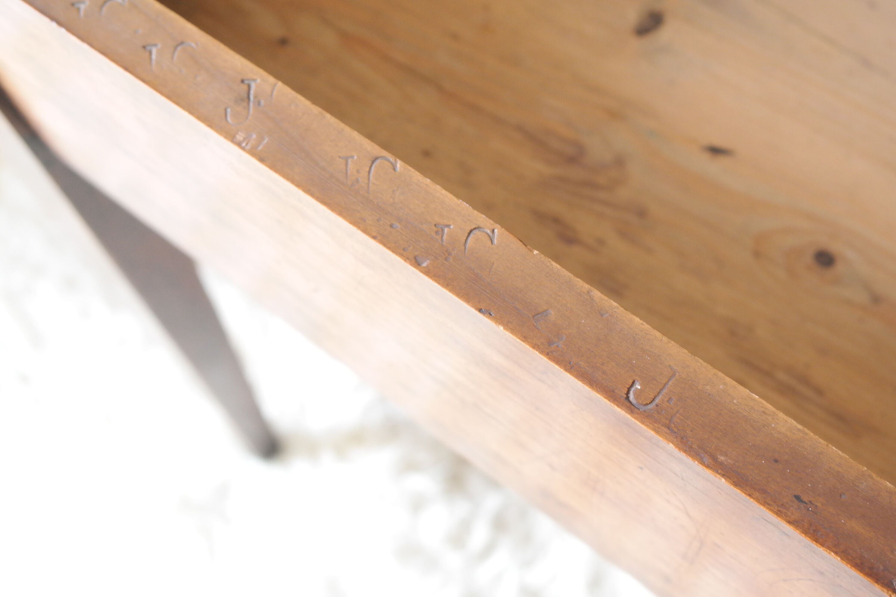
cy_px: 298
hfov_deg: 40.3
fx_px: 1219
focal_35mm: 49
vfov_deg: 27.5
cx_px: 448
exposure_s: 1/30
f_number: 5.6
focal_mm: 32
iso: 1600
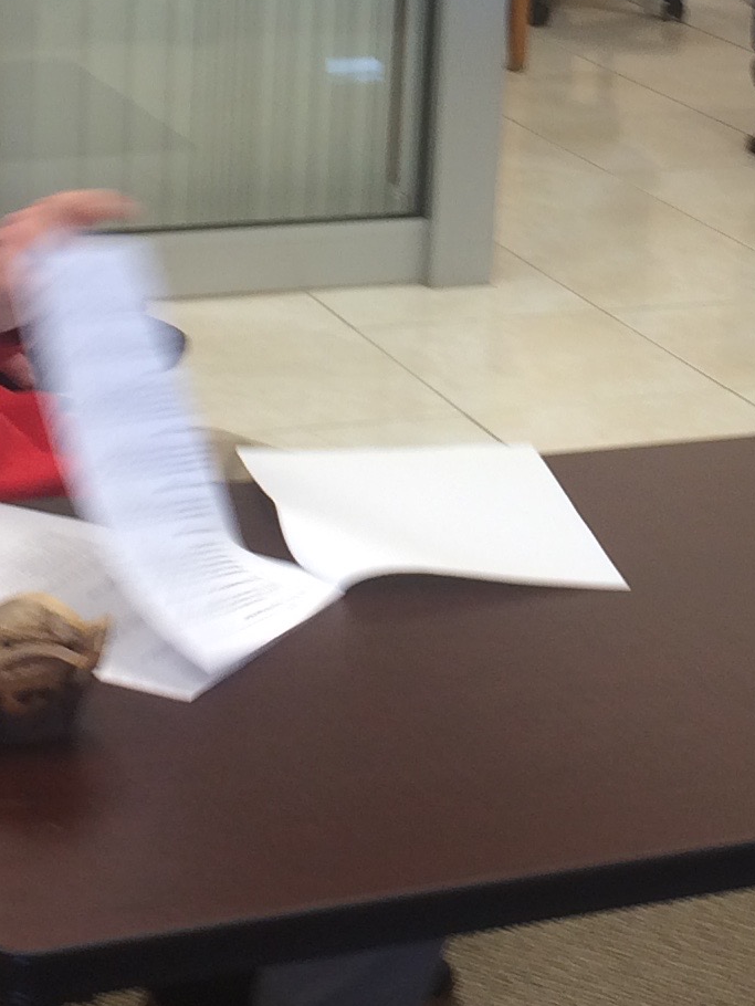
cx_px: 600
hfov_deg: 14.2
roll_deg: -3.2
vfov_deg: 18.6
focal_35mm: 104
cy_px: 116
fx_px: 3023
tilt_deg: -13.6
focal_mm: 4.15
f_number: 2.2
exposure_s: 1/30
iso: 32
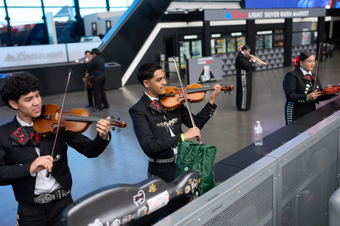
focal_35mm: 35
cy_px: 113
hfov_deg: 54.4
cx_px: 170
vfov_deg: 37.8
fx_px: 330
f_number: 2
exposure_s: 1/500
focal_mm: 35
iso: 500
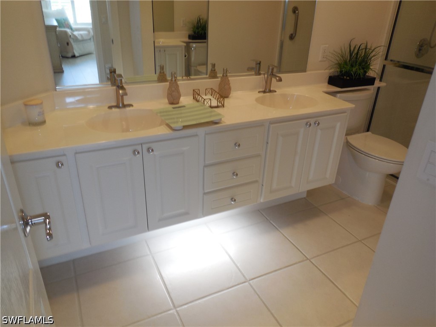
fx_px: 315
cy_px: 164
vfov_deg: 54.9
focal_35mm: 25
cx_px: 218
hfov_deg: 69.4
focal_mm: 4.5
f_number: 3.1
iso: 125
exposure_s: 1/30
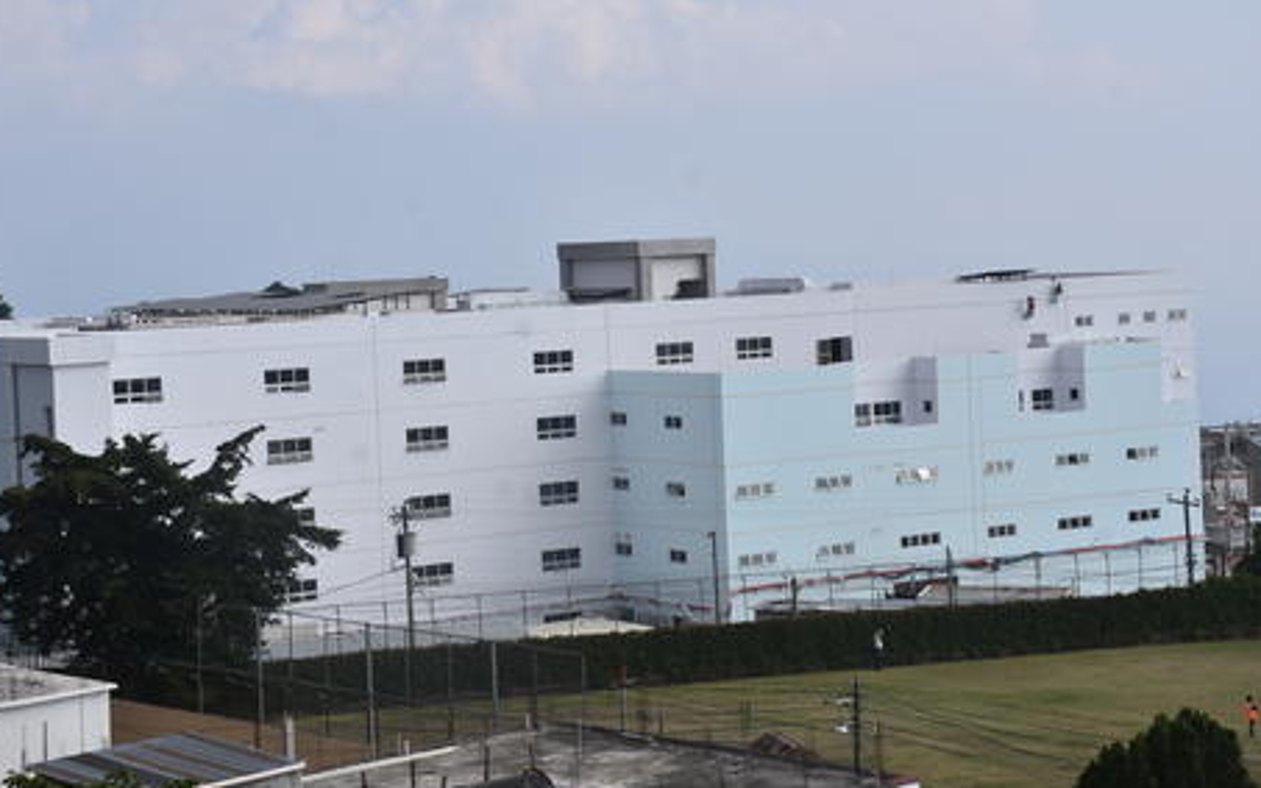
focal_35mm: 81
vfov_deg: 16.1
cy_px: 373
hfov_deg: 25.5
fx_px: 2783
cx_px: 610
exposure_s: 1/500
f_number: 8
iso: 160
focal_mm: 48
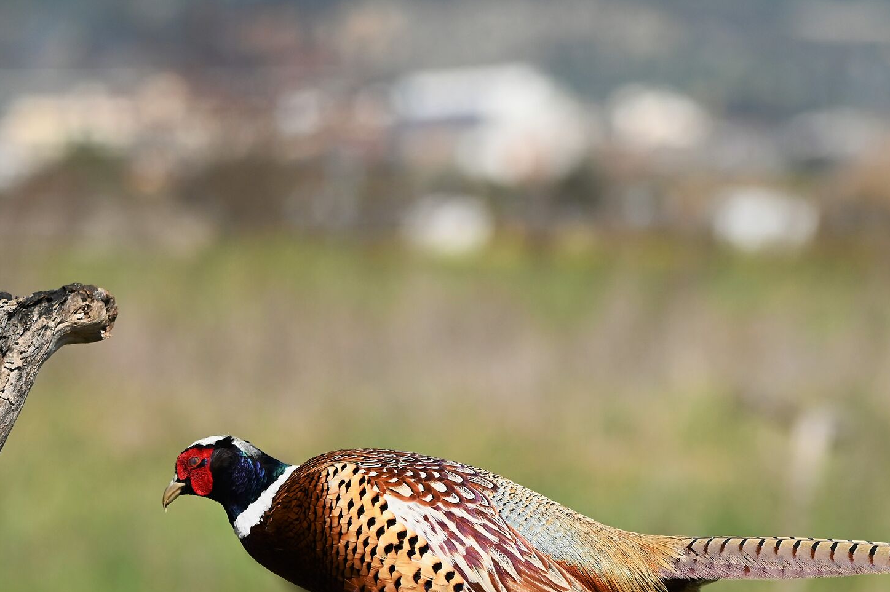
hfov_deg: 5.6
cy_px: 480
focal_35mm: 365
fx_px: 9018
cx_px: 599
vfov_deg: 3.8
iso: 800
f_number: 5.3
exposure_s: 1/5000
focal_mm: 220
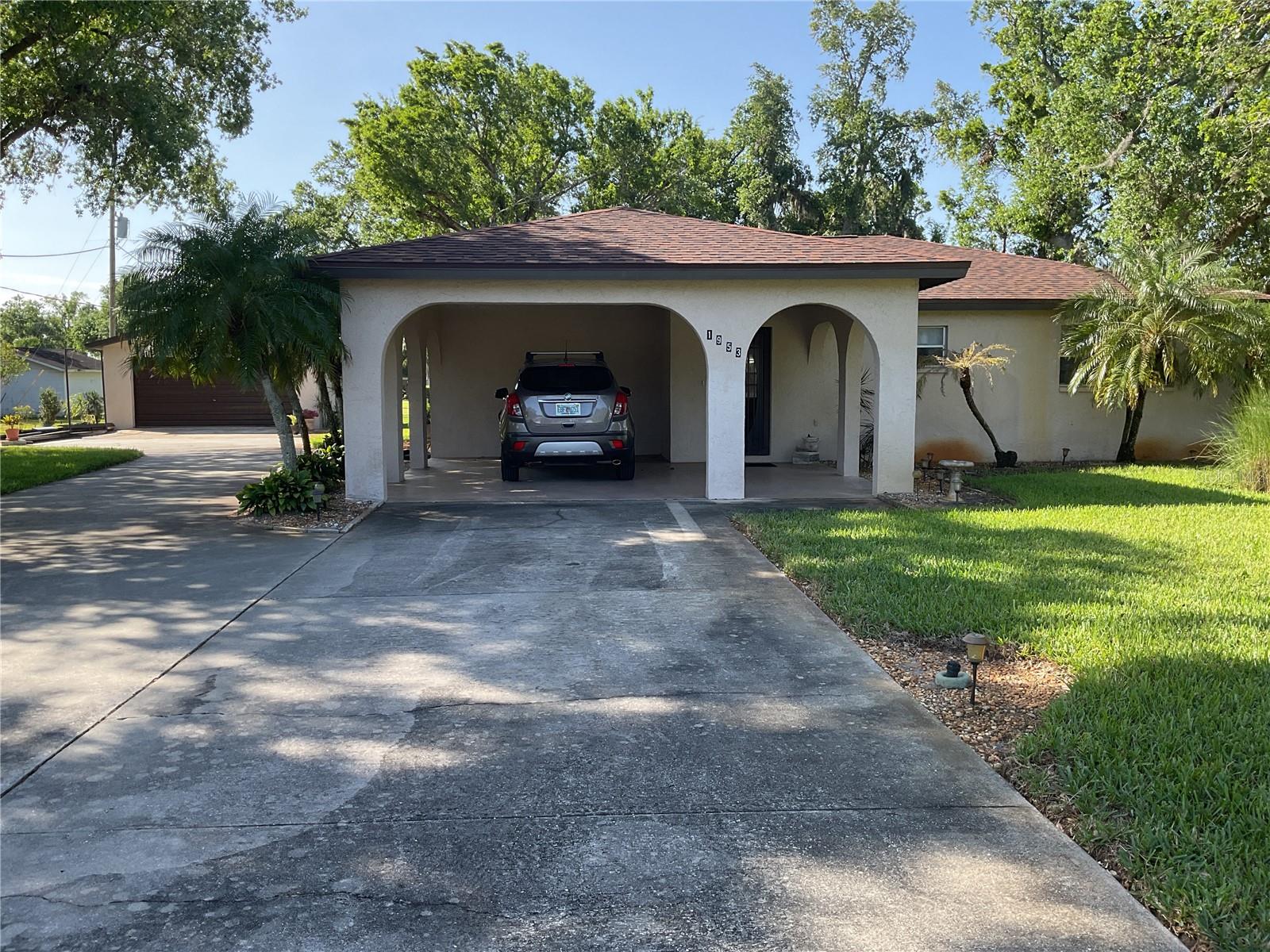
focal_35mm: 29
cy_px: 476
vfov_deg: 48.2
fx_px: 1064
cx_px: 635
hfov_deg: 61.7
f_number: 1.8
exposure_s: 1/442
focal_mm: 3
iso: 16
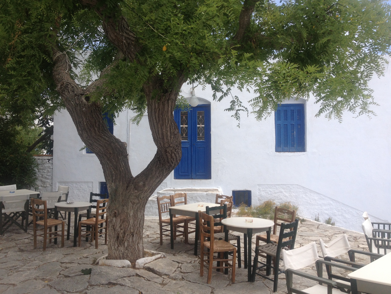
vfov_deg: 40.7
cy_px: 147
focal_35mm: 35
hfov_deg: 52.6
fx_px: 395
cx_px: 196
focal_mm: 4.28
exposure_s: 1/1381
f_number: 2.4
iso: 50
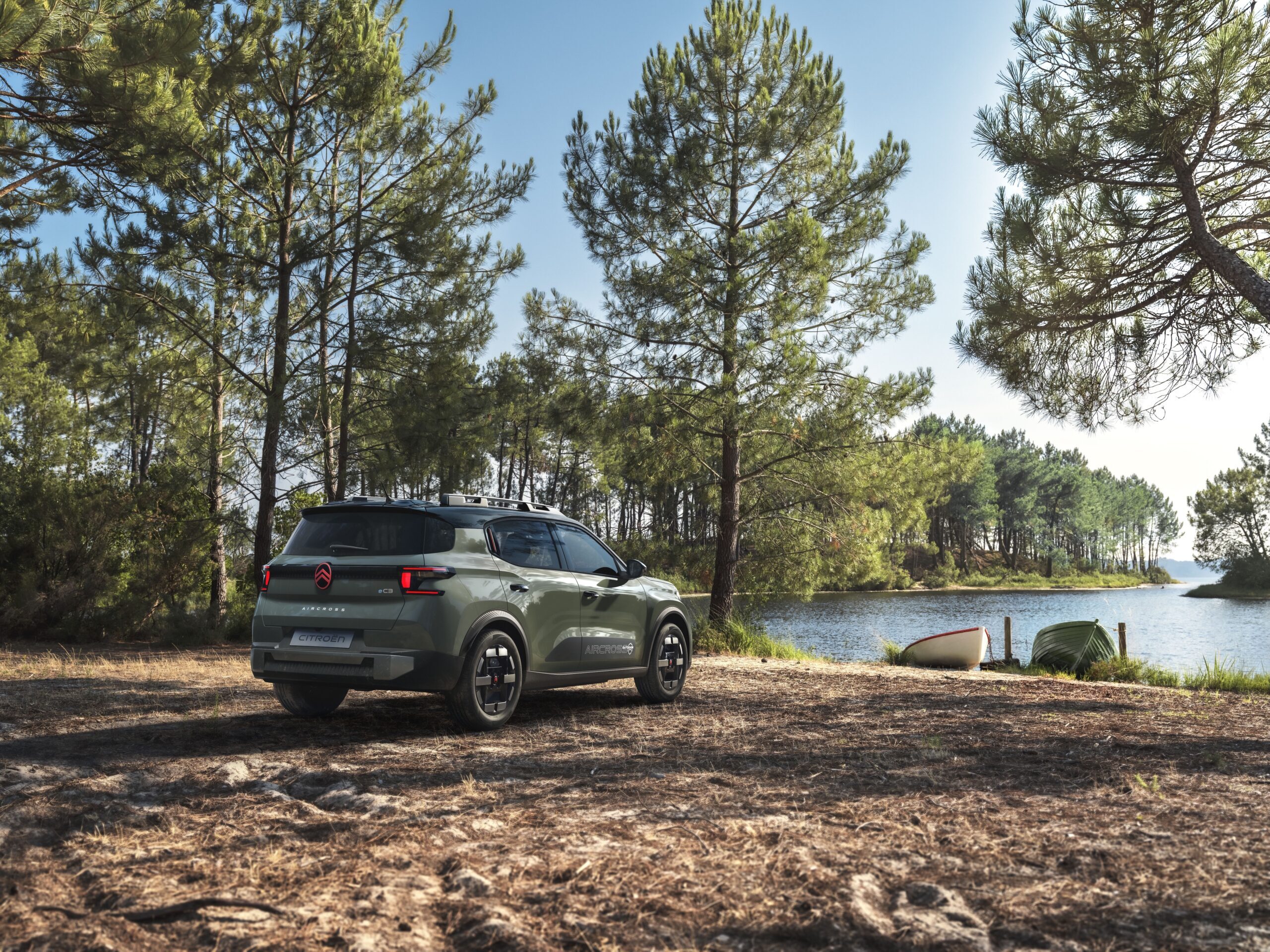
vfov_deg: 41.8
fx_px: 1247
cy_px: 476
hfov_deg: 54.0
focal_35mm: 34
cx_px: 635
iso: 200
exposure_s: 1/320
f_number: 8
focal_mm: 43.3
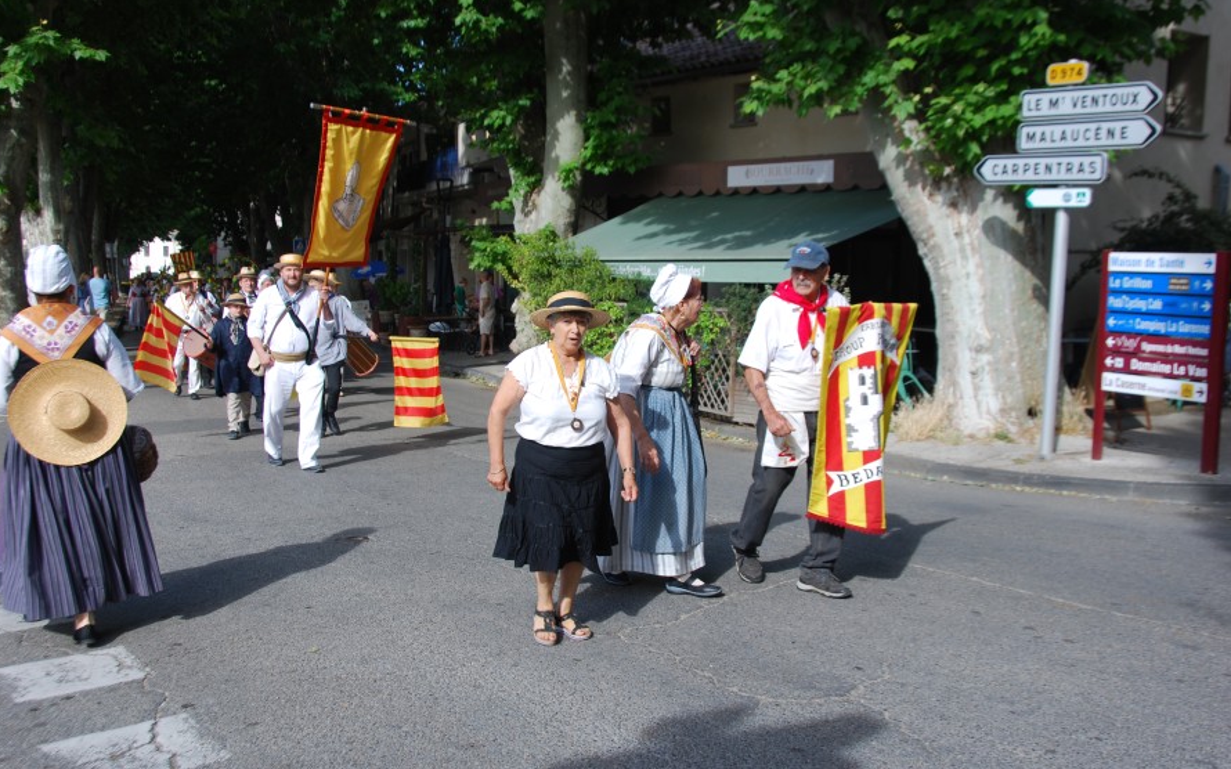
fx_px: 1241
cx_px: 613
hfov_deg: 52.8
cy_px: 387
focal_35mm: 37
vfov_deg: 34.4
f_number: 7.1
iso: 100
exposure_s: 1/200
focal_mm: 24
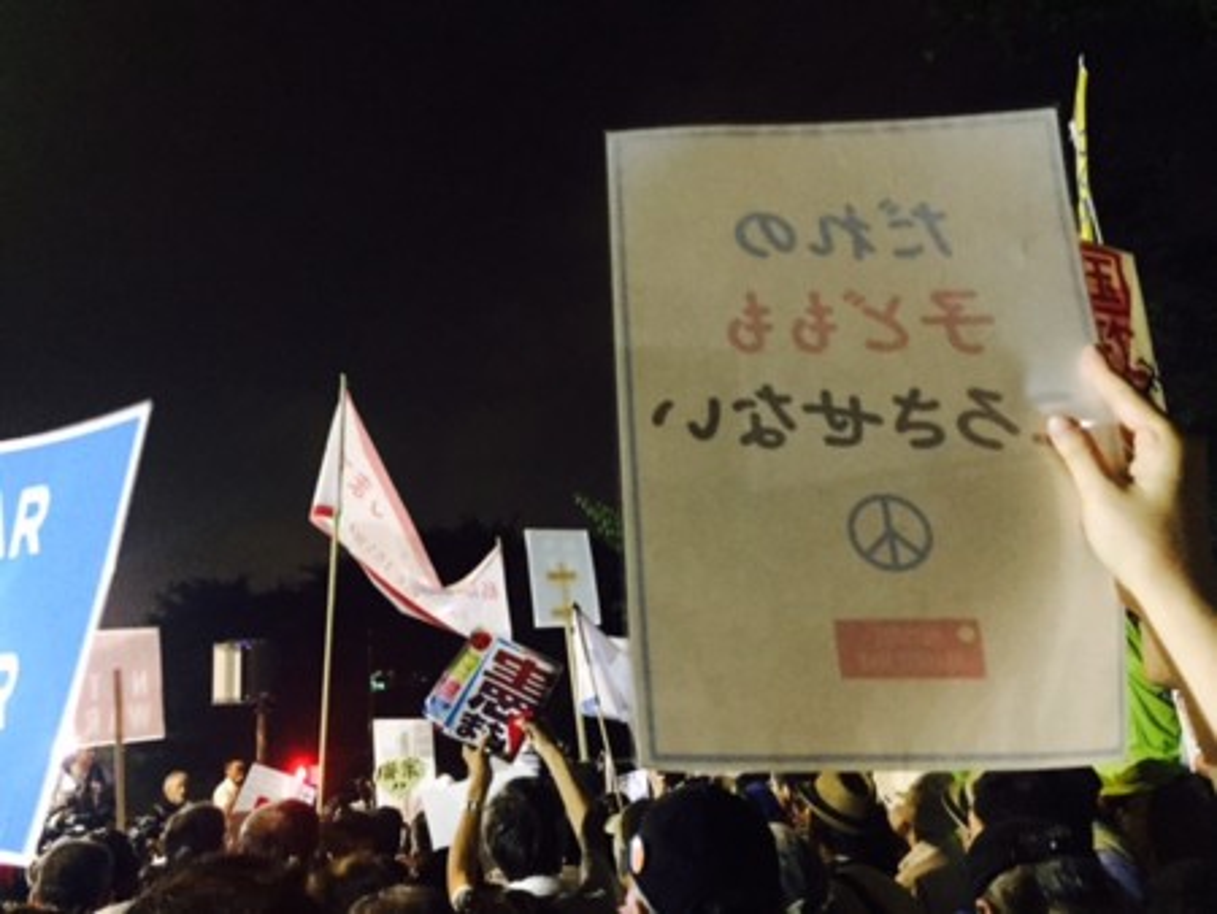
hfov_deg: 61.6
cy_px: 457
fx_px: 1020
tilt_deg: +18.8
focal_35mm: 29
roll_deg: +4.8
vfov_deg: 48.3
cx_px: 608
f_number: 2.2
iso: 320
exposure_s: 1/15
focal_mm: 4.15
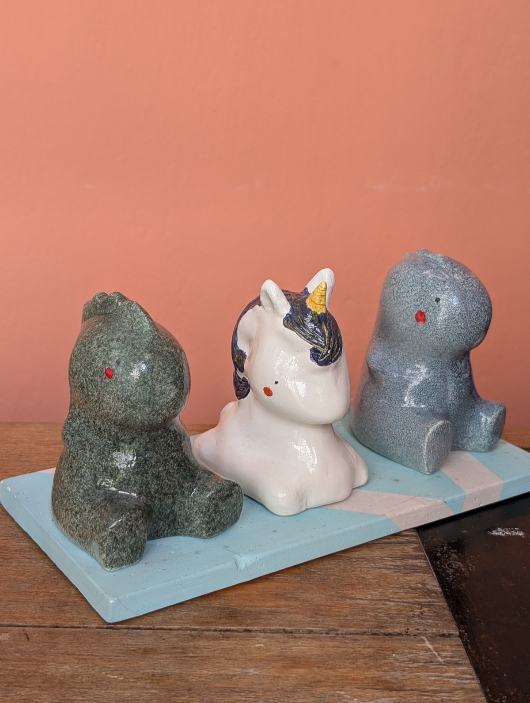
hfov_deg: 29.8
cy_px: 352
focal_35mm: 49
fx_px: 998
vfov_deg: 38.9
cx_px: 265
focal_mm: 6.9
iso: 52
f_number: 1.68
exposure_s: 1/23.8
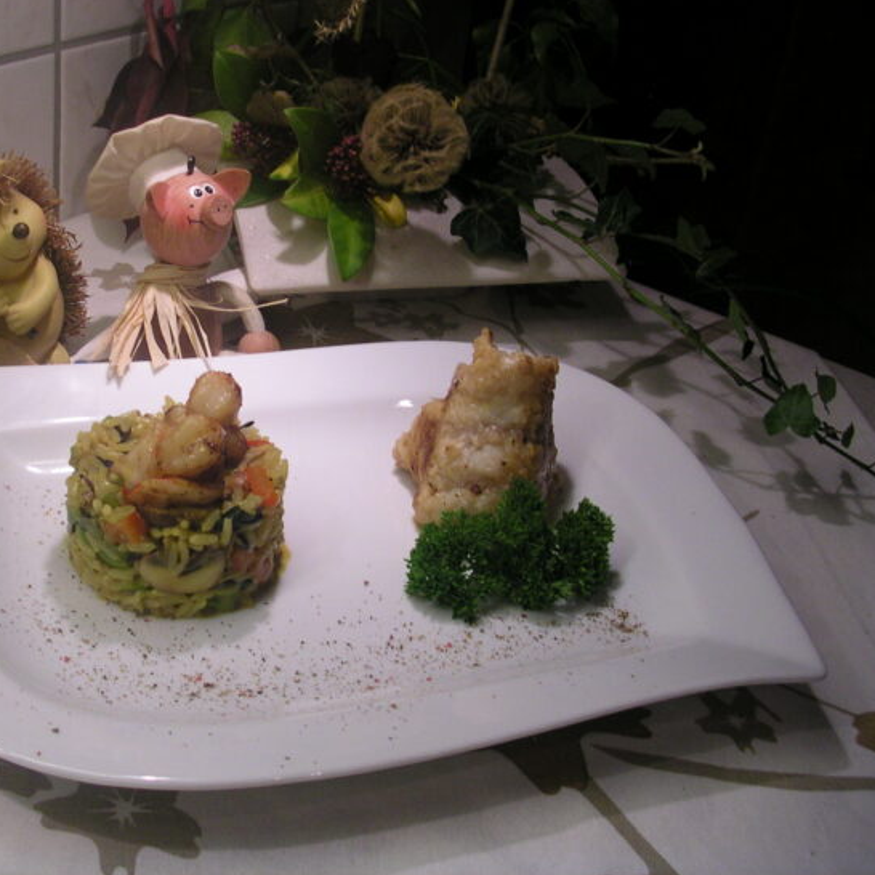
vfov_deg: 36.8
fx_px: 1316
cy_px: 417
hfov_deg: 36.3
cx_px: 272
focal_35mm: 46
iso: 100
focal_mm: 5.6
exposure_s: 1/43.7
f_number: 2.7
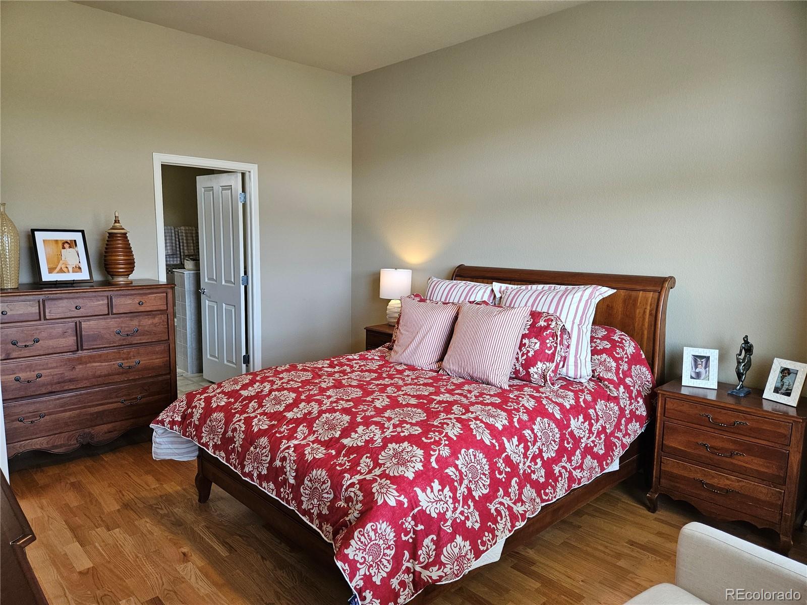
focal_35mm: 23
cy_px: 302
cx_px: 404
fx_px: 536
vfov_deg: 58.9
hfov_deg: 73.9
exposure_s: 1/120
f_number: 1.8
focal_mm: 5.4
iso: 250
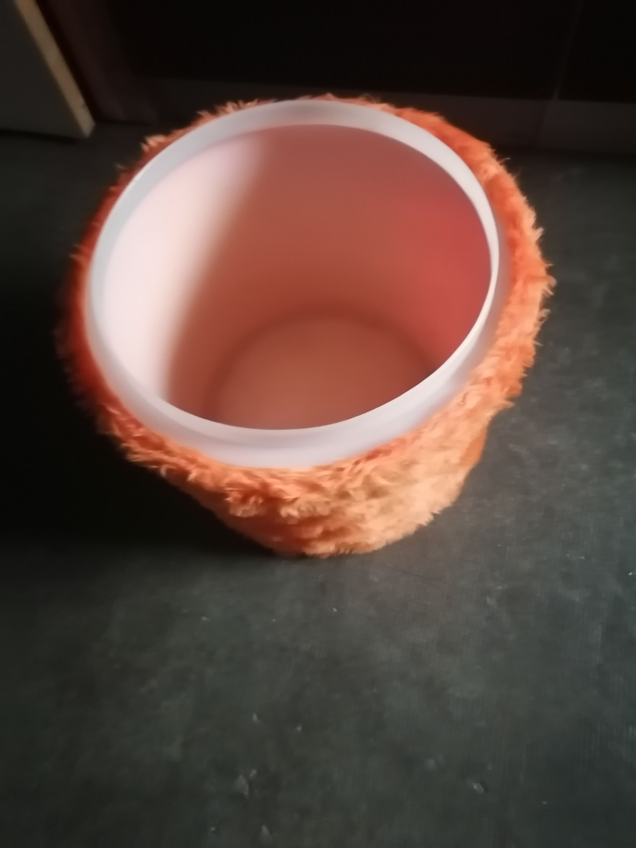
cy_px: 424
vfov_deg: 65.3
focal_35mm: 27
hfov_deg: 51.4
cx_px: 318
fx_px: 661
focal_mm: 5.3
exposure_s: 1/20
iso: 1600
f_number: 1.8
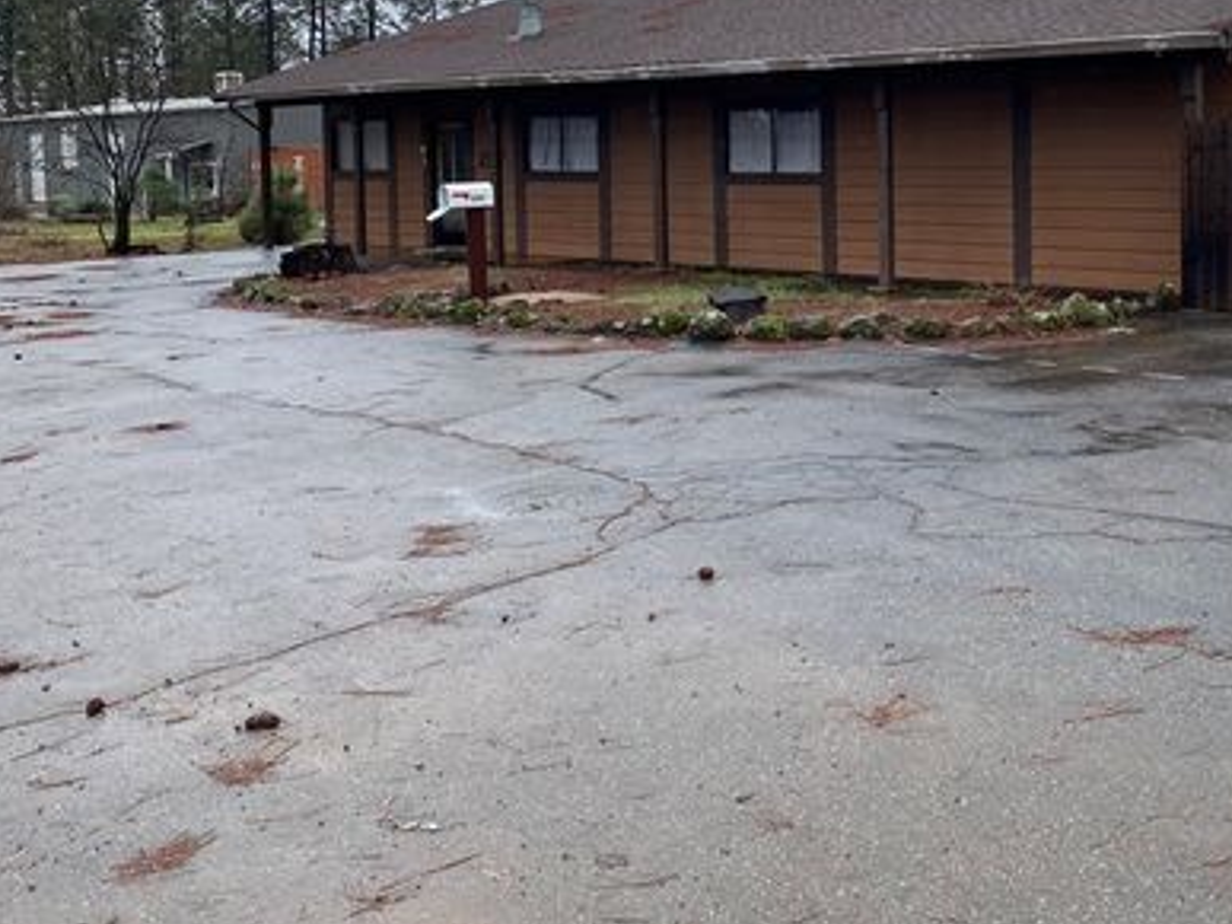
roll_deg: +0.1
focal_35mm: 43
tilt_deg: -2.9
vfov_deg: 32.8
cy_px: 210
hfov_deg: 42.7
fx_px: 1530
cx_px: 904
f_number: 1.8
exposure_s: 1/1412
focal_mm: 4.25
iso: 32
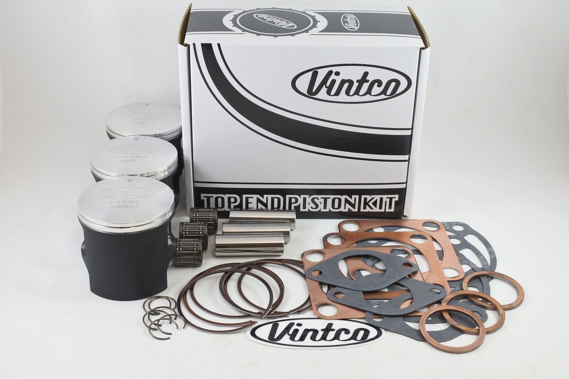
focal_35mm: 41
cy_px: 190
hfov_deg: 47.4
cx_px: 284
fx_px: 648
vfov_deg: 32.6
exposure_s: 1/125
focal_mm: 15.3
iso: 500
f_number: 4.2
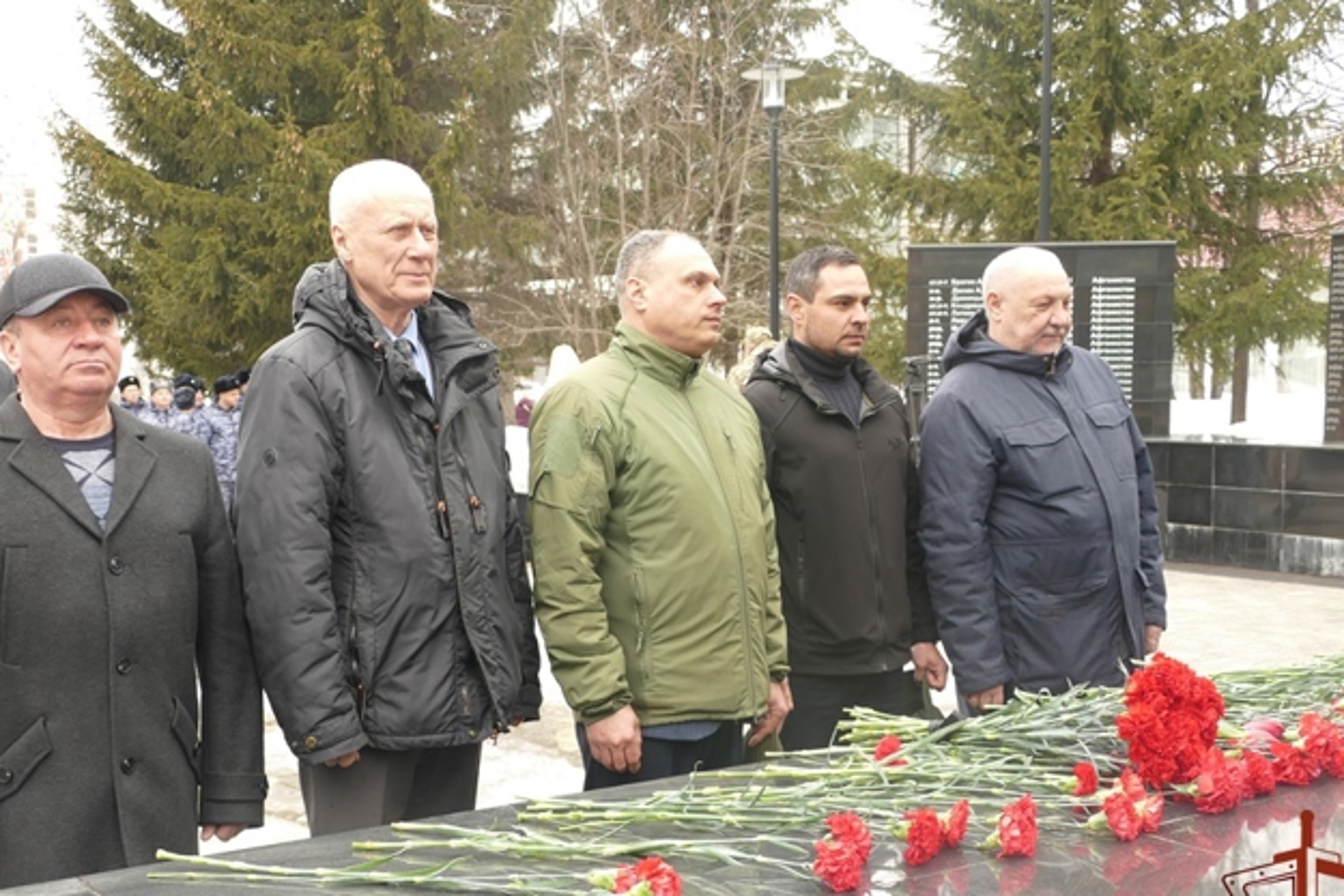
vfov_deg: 28.0
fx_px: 1792
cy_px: 524
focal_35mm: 48
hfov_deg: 41.1
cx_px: 632
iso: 125
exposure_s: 1/100
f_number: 3.2
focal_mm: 14.76
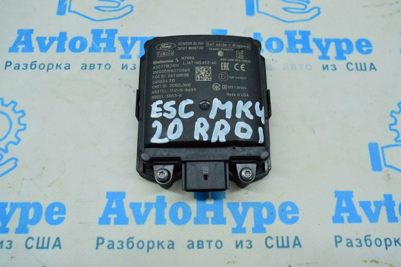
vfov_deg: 43.5
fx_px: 334
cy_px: 134
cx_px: 200
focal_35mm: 30
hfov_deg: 62.0
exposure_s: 1/640
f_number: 6.3
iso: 6400
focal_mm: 20
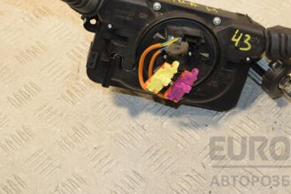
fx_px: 630
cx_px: 195
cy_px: 43
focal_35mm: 78
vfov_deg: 17.4
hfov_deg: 25.8
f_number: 6.3
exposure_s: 1/200
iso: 800
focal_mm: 32
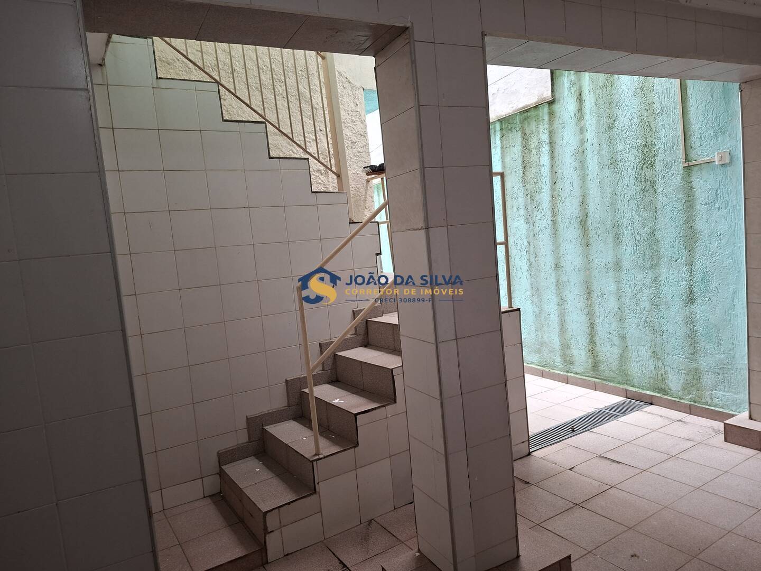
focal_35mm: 23
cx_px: 380
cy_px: 286
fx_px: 506
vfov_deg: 58.9
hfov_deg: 73.9
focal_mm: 5.54
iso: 320
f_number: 1.8
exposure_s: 1/120
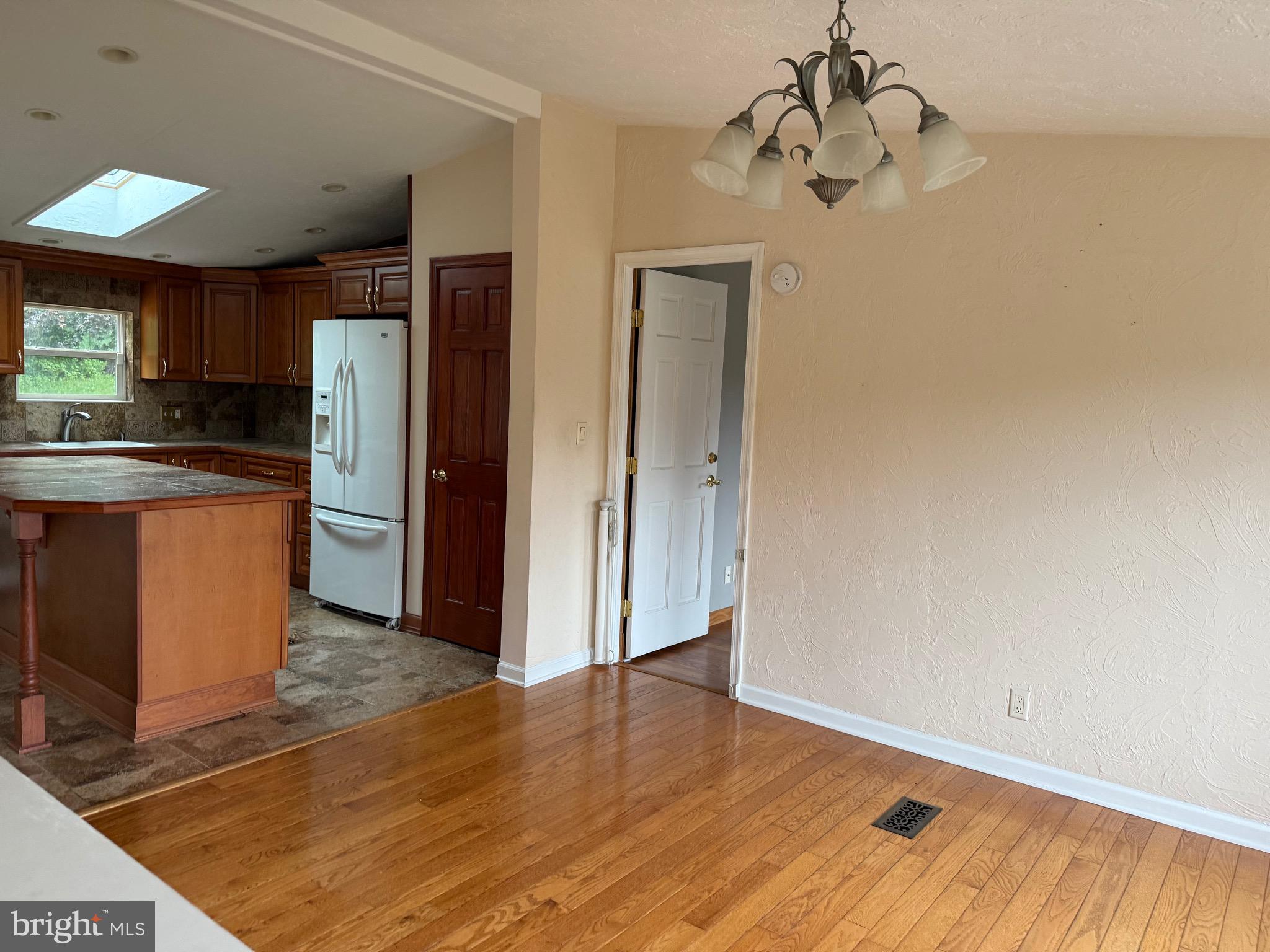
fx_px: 881
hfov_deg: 71.6
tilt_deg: -4.0
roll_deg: -4.1
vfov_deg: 56.8
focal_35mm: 24
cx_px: 635
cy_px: 476
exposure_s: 1/63
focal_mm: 6.76
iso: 200
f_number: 1.78
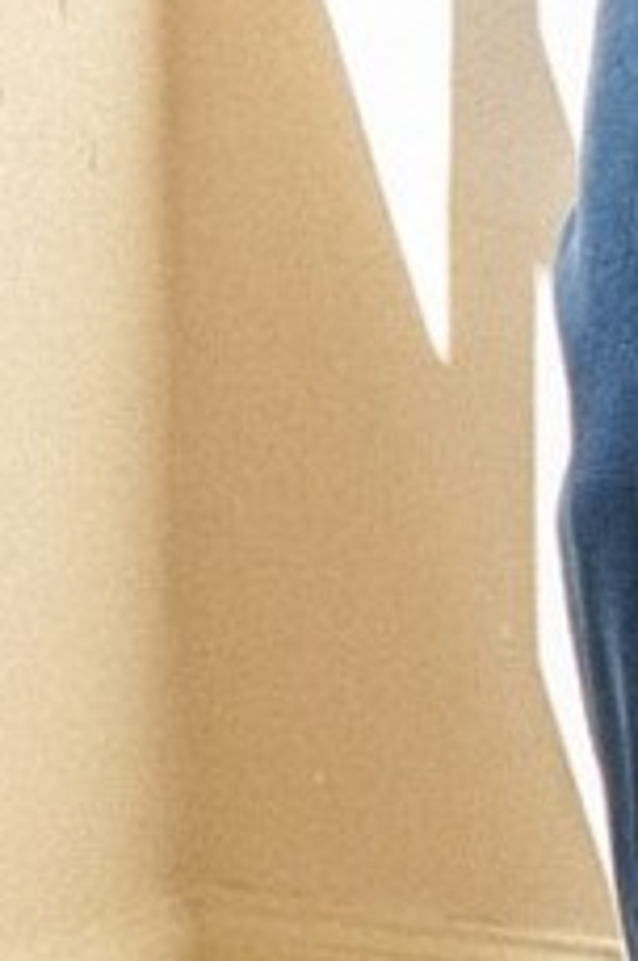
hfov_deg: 10.4
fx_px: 3306
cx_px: 1104
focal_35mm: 124
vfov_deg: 16.5
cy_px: 453
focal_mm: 35
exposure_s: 1/250
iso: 500
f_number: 4
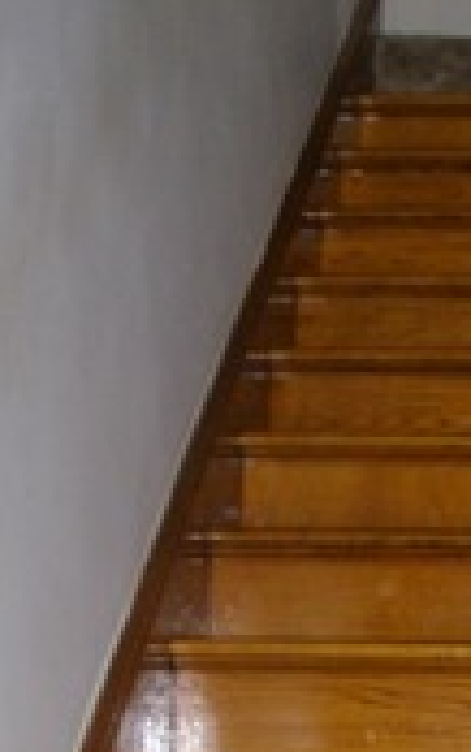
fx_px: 2153
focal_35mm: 105
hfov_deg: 11.9
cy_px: 886
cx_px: 735
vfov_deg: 18.8
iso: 200
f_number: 3.5
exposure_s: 1/30
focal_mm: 6.3
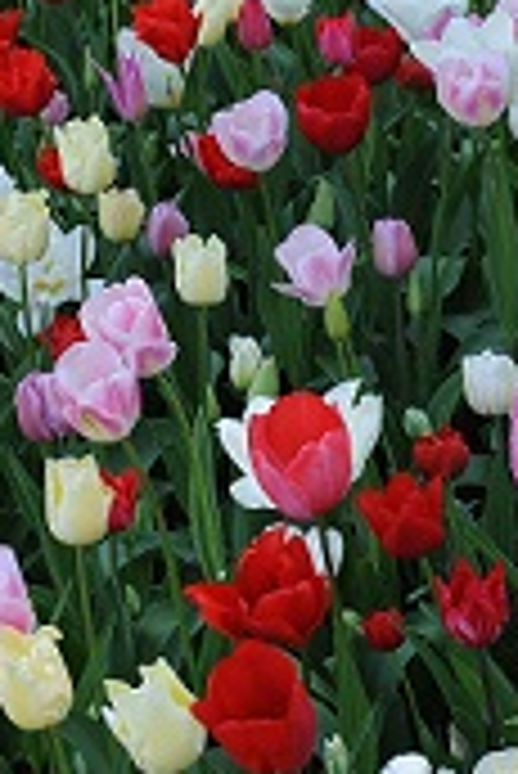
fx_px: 3209
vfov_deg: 13.7
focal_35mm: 149
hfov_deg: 9.2
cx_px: 482
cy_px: 106
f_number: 8
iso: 400
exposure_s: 1/250
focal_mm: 46
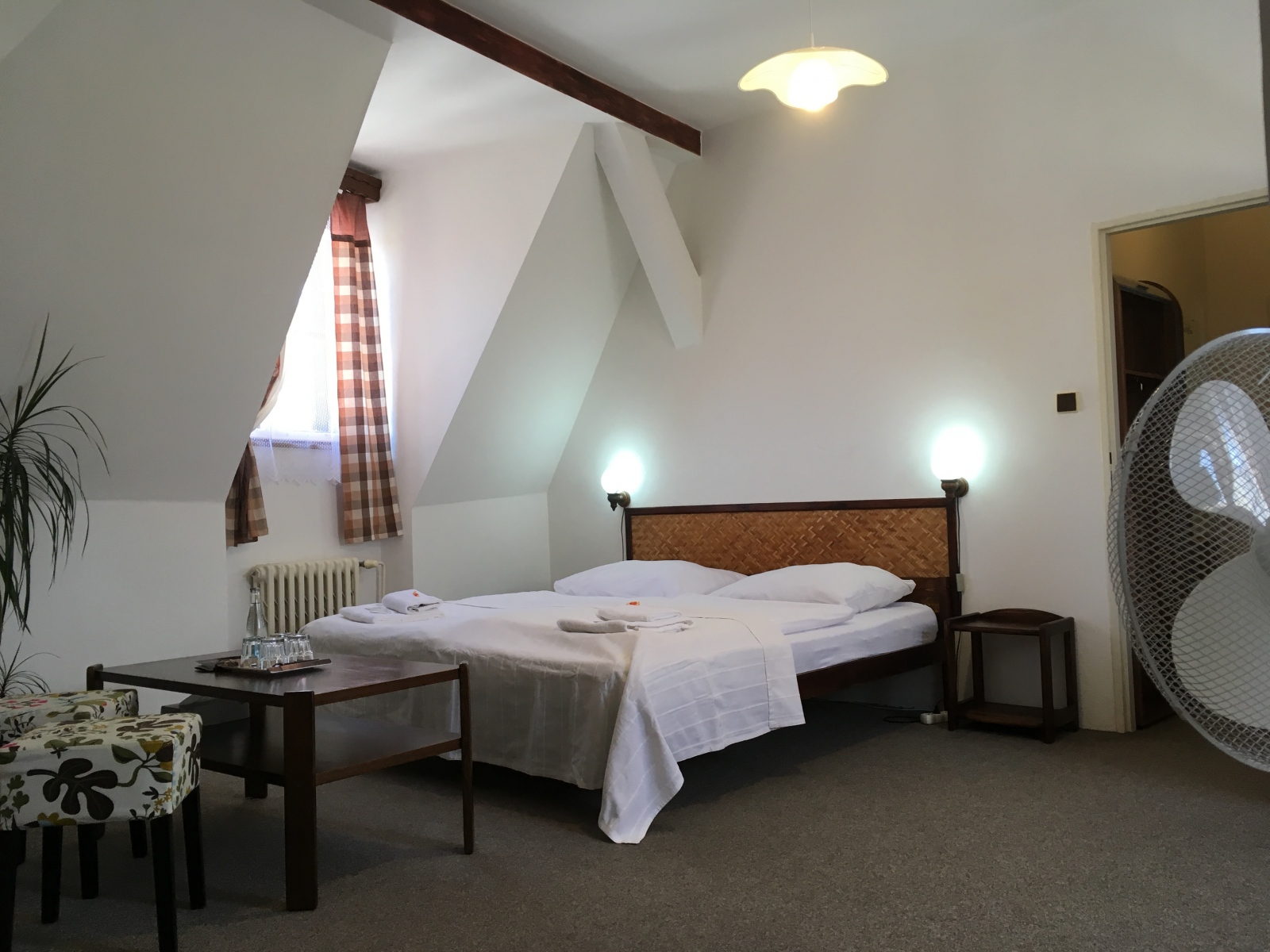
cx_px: 635
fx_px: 1064
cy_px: 476
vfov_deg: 48.2
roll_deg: +1.6
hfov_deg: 61.7
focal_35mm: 29
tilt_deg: +0.0
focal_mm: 4.15
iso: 32
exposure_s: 1/33
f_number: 2.2
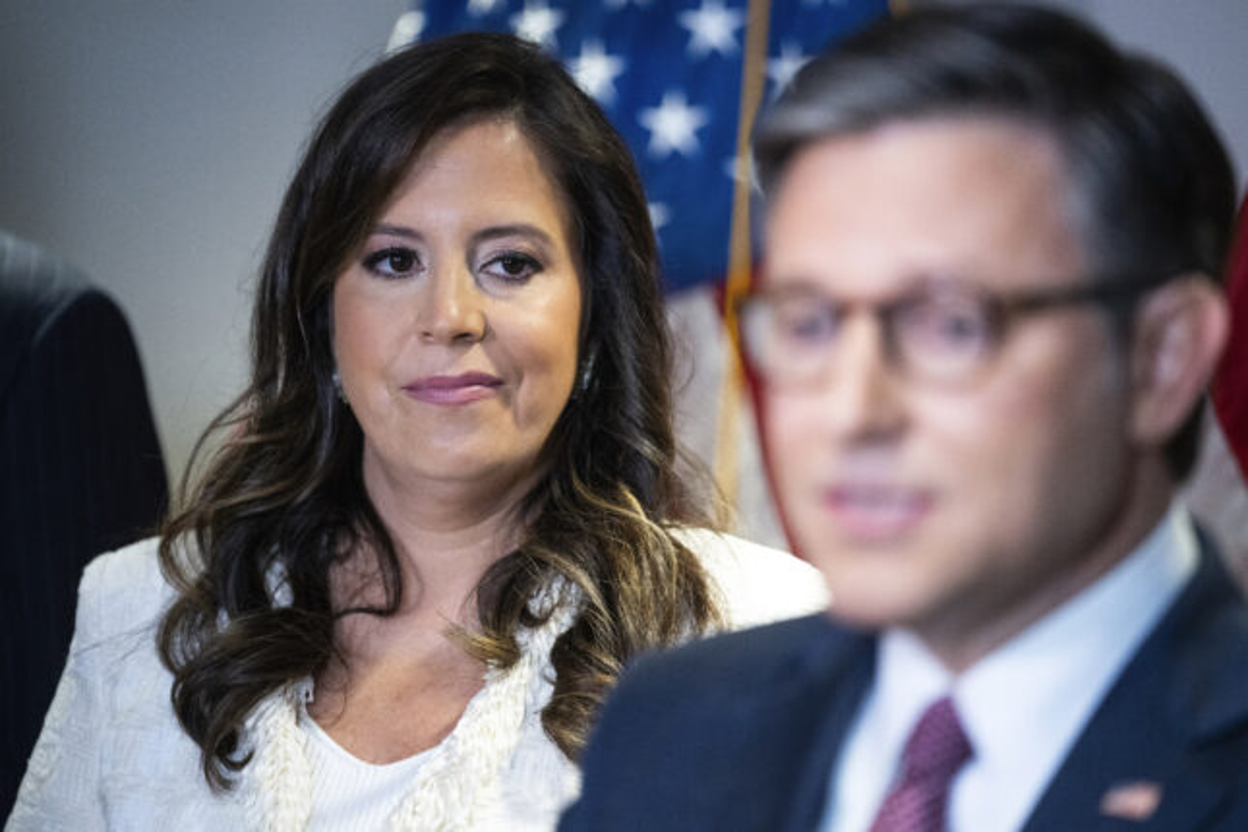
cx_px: 624
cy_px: 416
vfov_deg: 7.9
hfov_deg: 11.9
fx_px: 5997
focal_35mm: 173
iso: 3200
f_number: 2.8
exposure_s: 1/500
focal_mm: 173
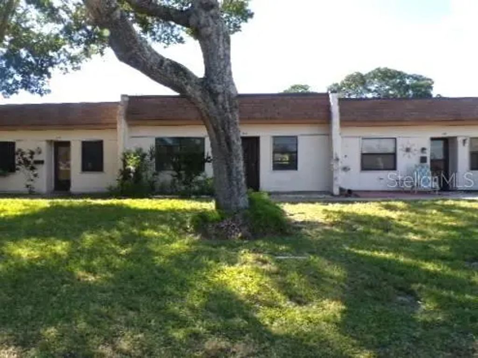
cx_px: 239
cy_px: 179
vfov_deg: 56.8
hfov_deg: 71.6
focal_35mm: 24
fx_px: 331
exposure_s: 1/120
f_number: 5.8
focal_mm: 4.3
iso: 100
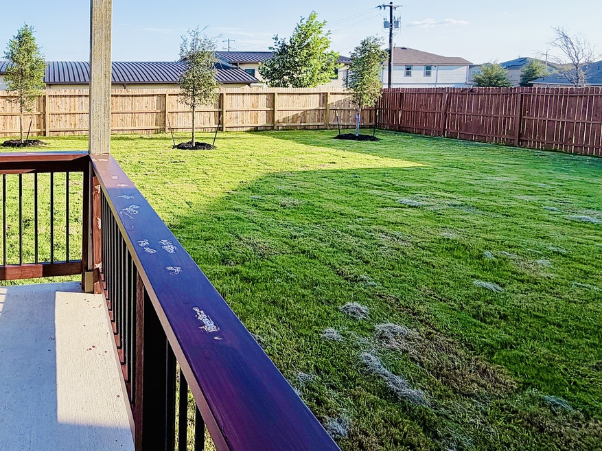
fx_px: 400
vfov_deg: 55.8
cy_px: 108
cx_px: 116
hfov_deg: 66.7
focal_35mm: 23
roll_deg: +0.7
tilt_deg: -4.3
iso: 32
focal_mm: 2.22
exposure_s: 1/770
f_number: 2.2
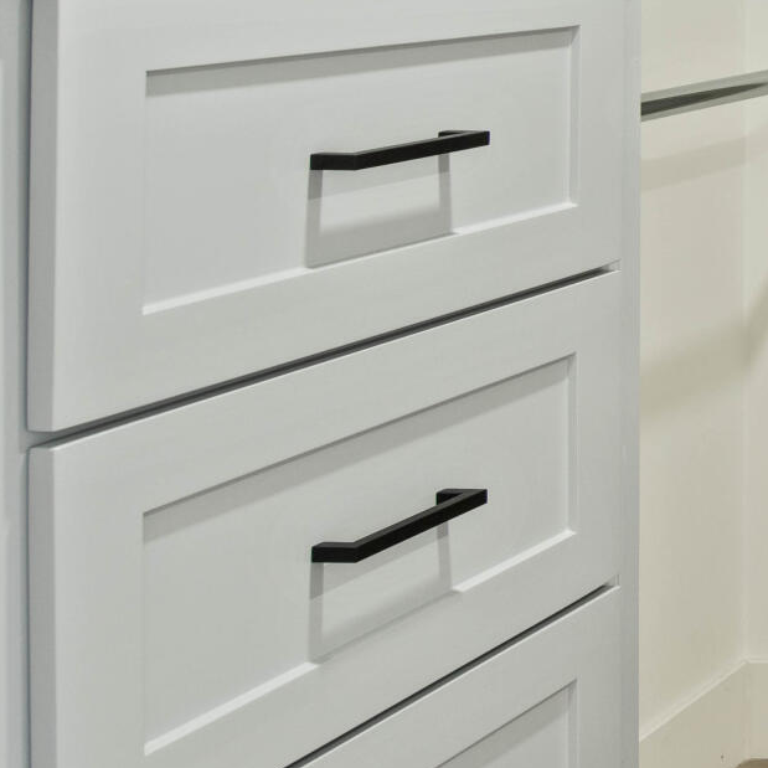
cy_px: -169
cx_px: 1738
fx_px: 1757
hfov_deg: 15.8
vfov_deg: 22.6
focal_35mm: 70
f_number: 8
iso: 320
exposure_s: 1/3
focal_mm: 17
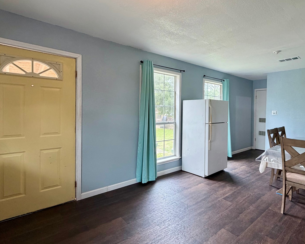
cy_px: 115
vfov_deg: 68.0
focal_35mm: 20
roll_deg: -1.0
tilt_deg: -1.7
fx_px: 181
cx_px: 197
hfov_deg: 78.4
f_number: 2.2
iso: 250
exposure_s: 1/121
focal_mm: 2.22
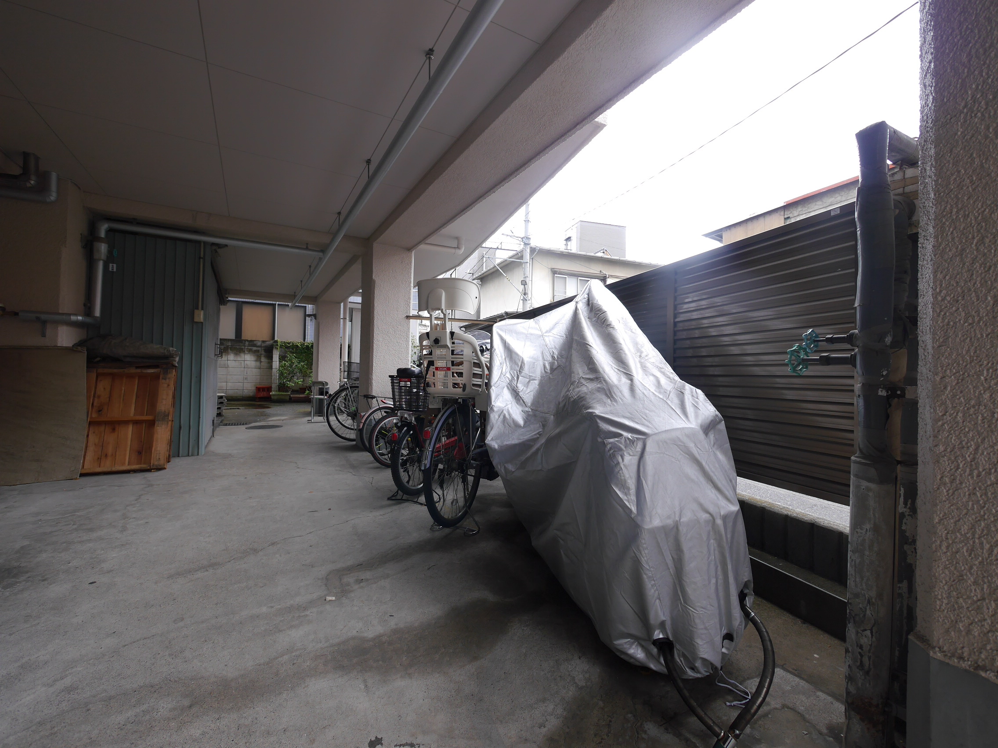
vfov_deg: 85.7
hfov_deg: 102.1
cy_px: 374
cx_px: 499
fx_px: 404
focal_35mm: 14
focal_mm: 7
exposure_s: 1/100
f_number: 4.5
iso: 160
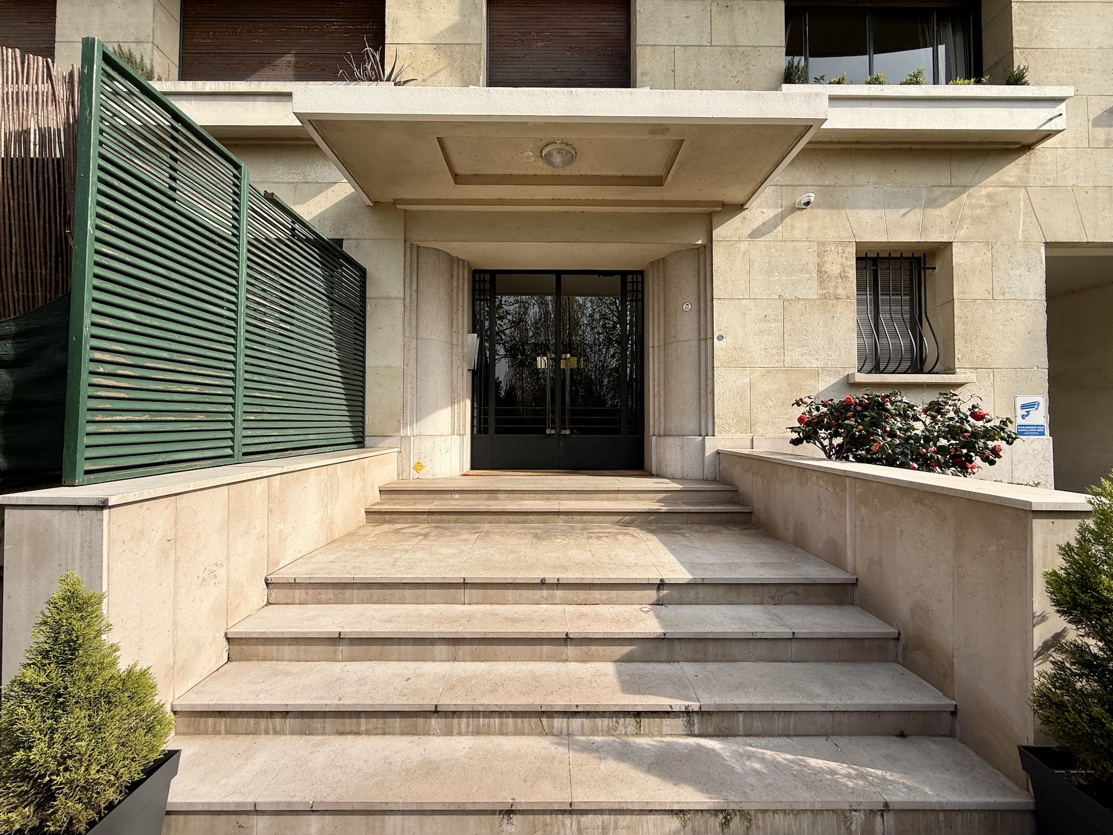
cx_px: 556
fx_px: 450
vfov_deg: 85.7
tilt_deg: +2.3
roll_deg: +0.3
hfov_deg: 102.1
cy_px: 418
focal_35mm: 14
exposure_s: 1/1087
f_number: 2.2
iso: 50
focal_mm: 2.22
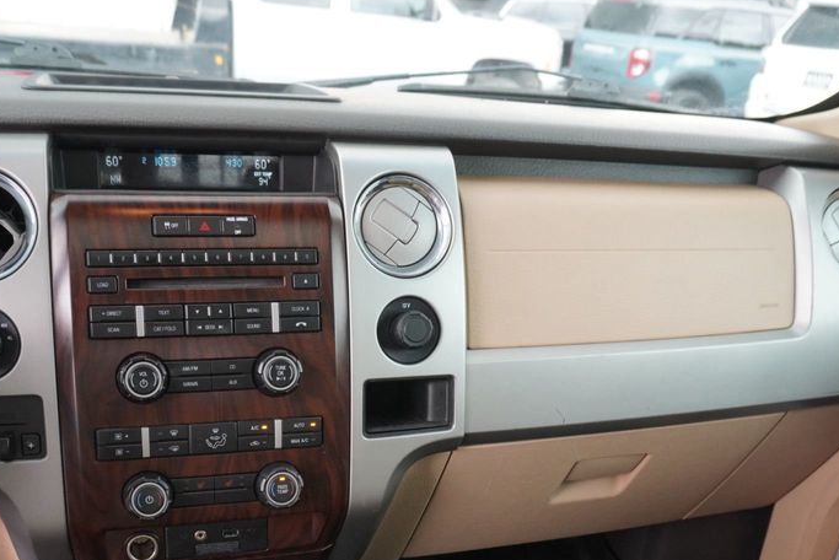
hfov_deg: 52.9
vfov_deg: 36.4
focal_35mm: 36
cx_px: 355
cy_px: 389
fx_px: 839
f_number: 4
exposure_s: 1/160
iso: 1600
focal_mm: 16
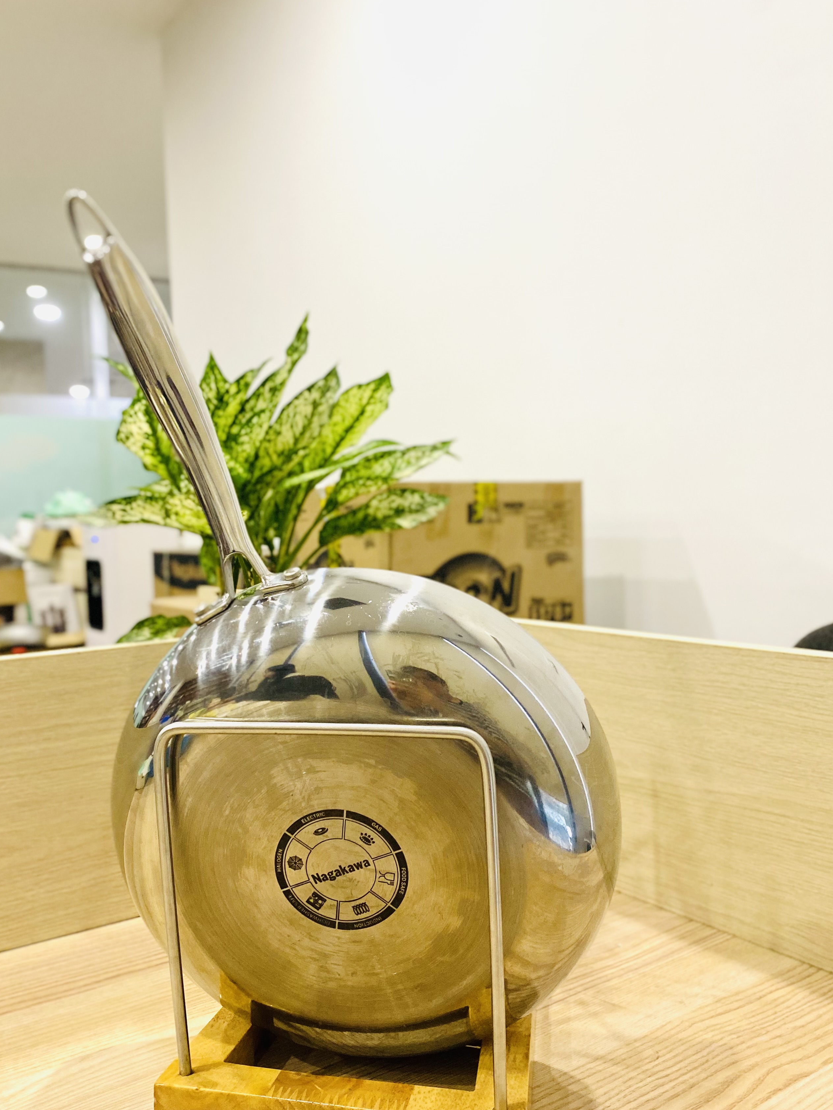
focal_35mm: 31
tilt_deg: -2.3
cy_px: 580
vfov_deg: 58.3
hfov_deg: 45.3
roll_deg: +0.9
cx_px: 355
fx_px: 995
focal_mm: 4.25
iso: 200
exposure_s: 1/60
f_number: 1.8
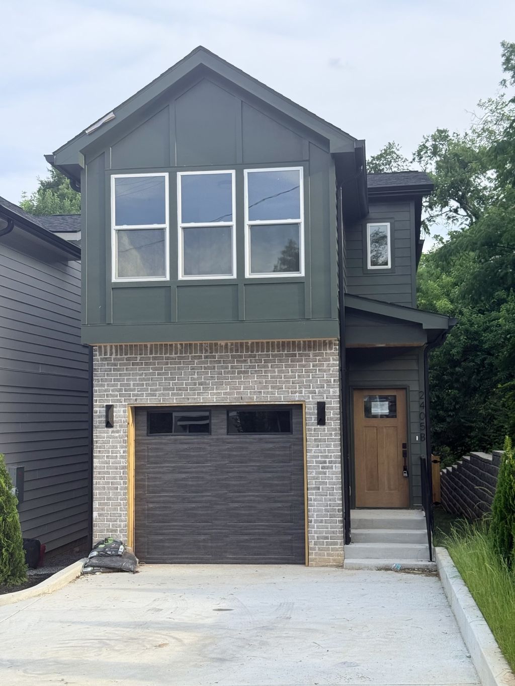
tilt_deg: +4.0
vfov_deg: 39.7
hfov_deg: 30.3
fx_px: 952
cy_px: 343
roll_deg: +0.7
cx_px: 258
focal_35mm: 48
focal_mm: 6.76
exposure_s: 1/1353
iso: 100
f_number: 1.78
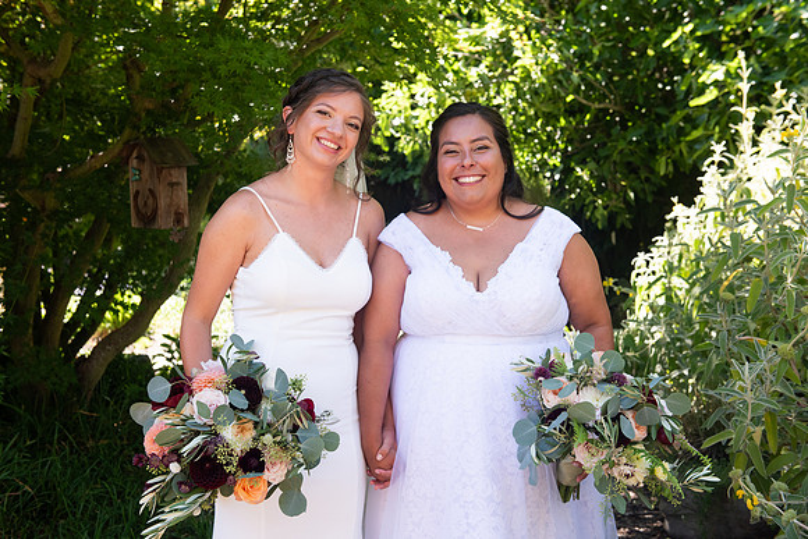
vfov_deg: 28.1
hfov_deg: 41.1
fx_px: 1078
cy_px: 270
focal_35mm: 48
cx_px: 404
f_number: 5
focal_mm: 48
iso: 640
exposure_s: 1/320
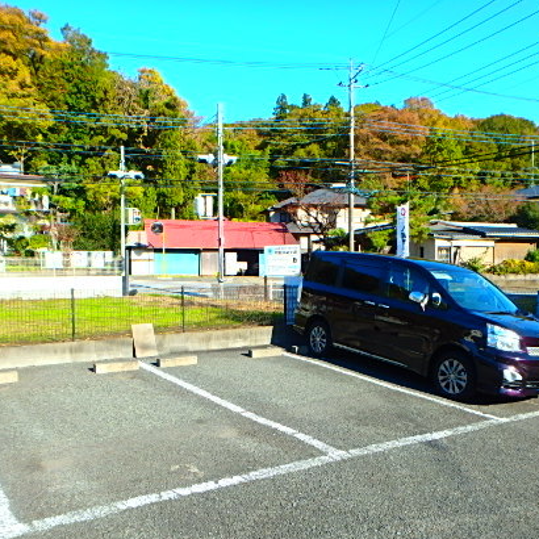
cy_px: 304
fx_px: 511
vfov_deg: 55.5
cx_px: 284
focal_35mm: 29
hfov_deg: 55.6
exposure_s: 1/500
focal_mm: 3.7
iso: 125
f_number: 3.5
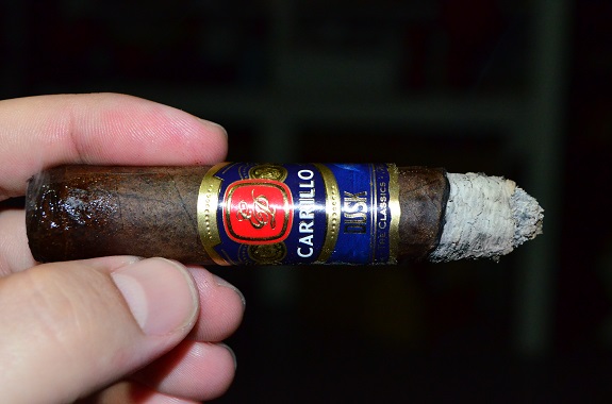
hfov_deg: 26.1
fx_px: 1322
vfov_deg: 17.4
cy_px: 202
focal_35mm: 78
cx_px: 306
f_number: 10
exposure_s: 1/60
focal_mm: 52
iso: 2800
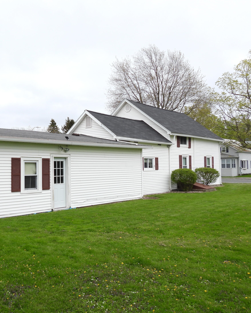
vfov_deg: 55.7
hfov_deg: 44.9
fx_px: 297
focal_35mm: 32
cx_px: 77
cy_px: 154
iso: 100
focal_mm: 4.3
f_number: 2.8
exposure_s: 1/640
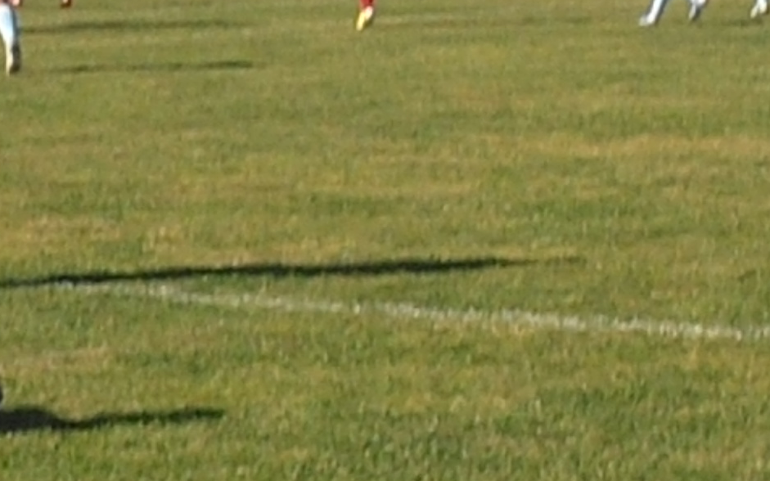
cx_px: 210
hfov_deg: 10.3
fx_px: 4260
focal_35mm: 203
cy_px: 303
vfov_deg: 6.5
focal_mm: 15.51
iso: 400
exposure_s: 1/320
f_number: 13
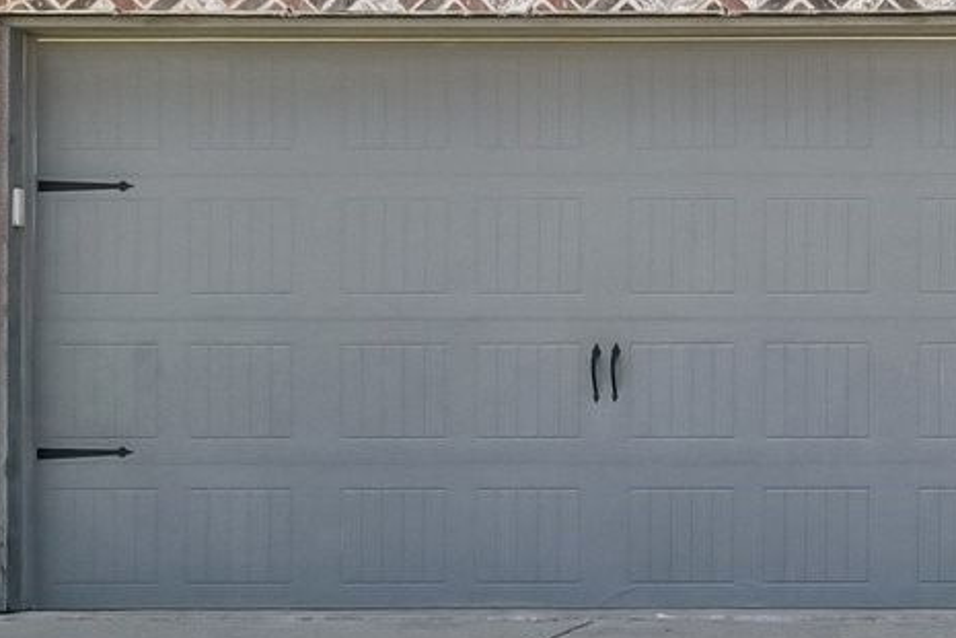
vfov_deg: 11.5
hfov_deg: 15.2
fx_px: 3160
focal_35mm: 119
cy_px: 110
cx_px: 1639
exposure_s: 1/800
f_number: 8
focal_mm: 27
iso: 400
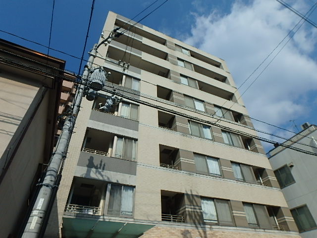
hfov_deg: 79.0
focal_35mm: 21
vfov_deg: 63.4
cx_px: 158
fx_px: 192
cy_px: 119
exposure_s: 1/1250
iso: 125
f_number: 6
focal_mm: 3.7
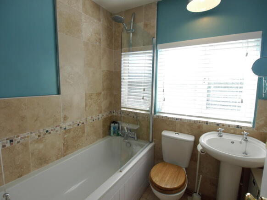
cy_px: 100
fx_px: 139
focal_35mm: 18
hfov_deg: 87.7
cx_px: 134
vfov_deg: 71.6
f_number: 4
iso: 160
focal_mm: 9
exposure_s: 1/125
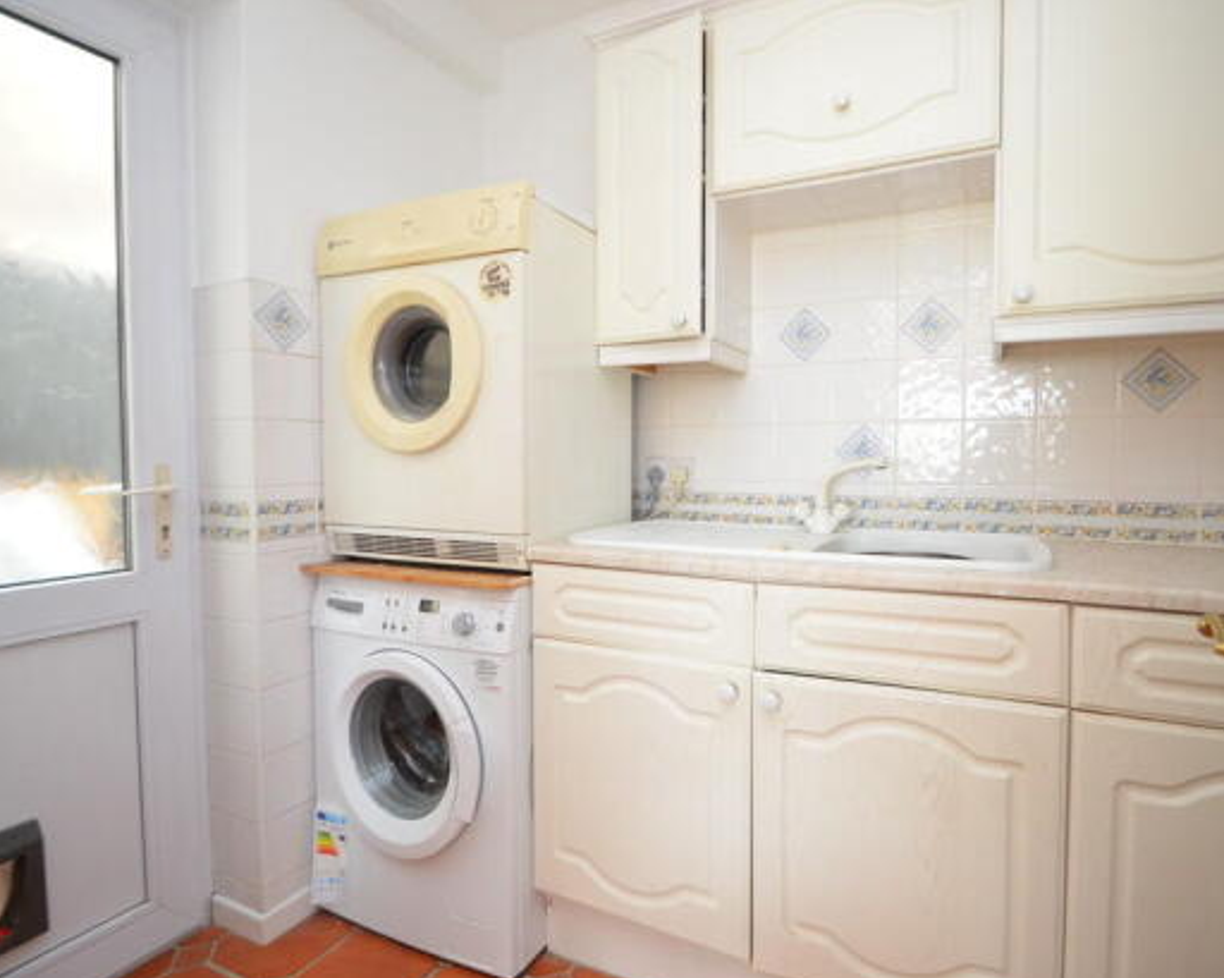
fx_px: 652
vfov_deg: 73.7
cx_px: 688
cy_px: 478
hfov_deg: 86.0
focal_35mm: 18
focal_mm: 10
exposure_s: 1/60
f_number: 4
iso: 1000
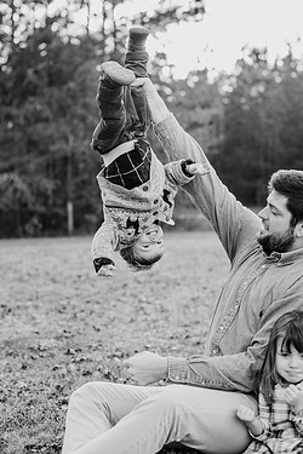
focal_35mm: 60
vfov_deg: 33.3
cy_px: 194
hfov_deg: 22.6
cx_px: 165
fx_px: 757
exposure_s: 1/1000
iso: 500
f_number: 2.8
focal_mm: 50
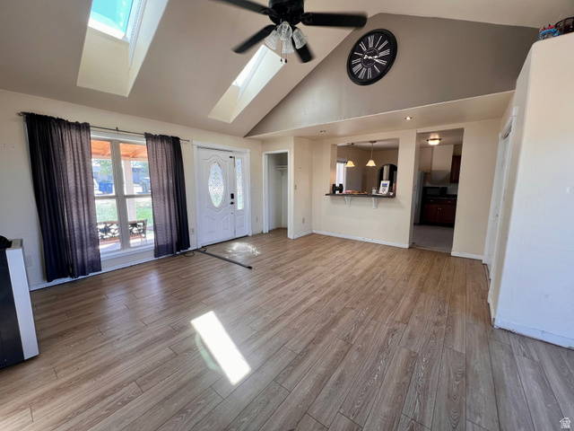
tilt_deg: -8.9
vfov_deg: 89.9
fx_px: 216
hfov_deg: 106.2
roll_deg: +0.1
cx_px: 287
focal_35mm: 13
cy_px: 216
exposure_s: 1/120
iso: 50
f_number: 1.8
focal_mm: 1.57
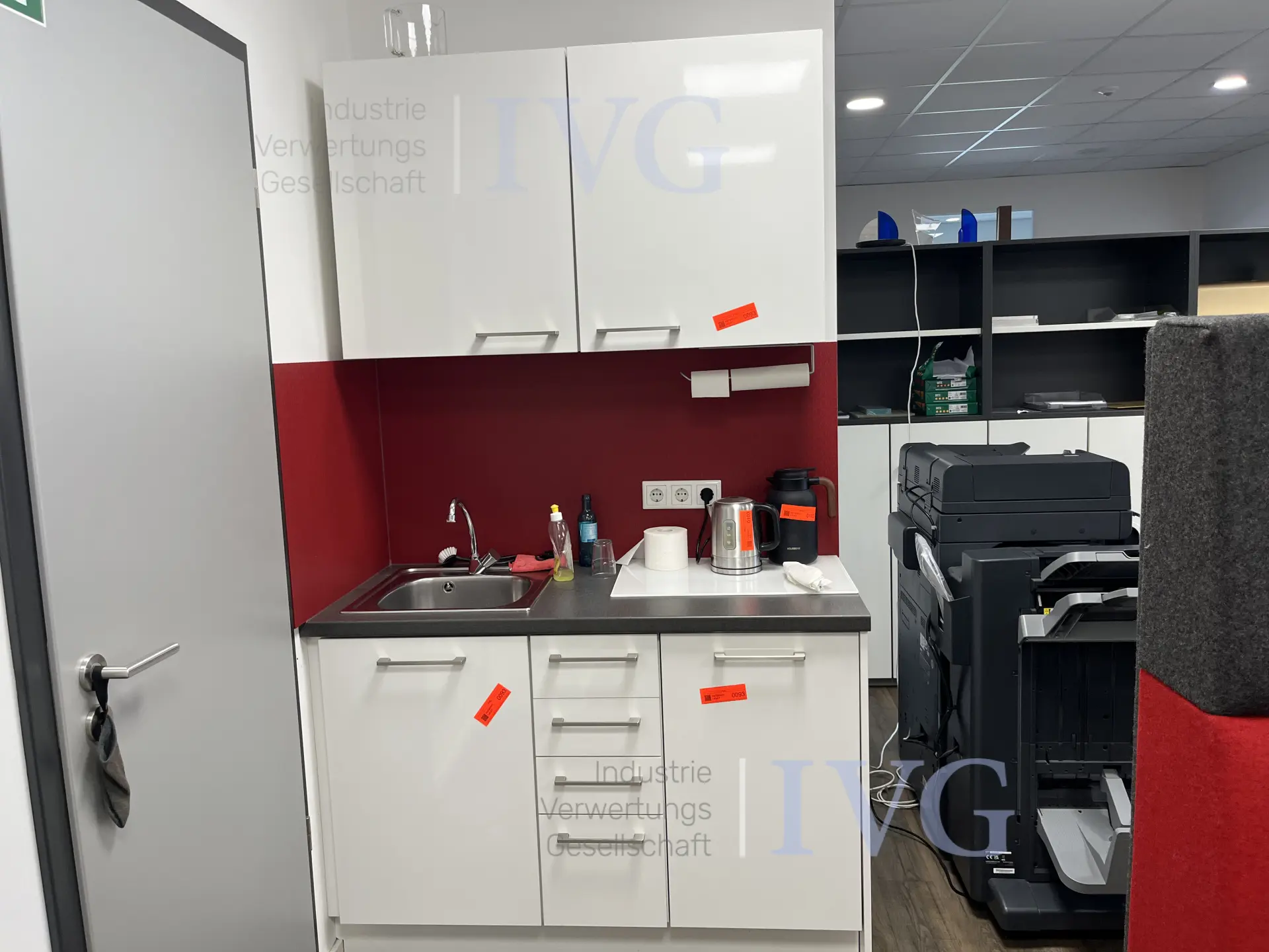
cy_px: 476
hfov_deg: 67.3
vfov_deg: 53.1
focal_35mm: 26
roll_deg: +2.1
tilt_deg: -5.0
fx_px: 953
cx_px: 634
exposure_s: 1/100
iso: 80
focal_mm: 5.1
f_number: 1.6
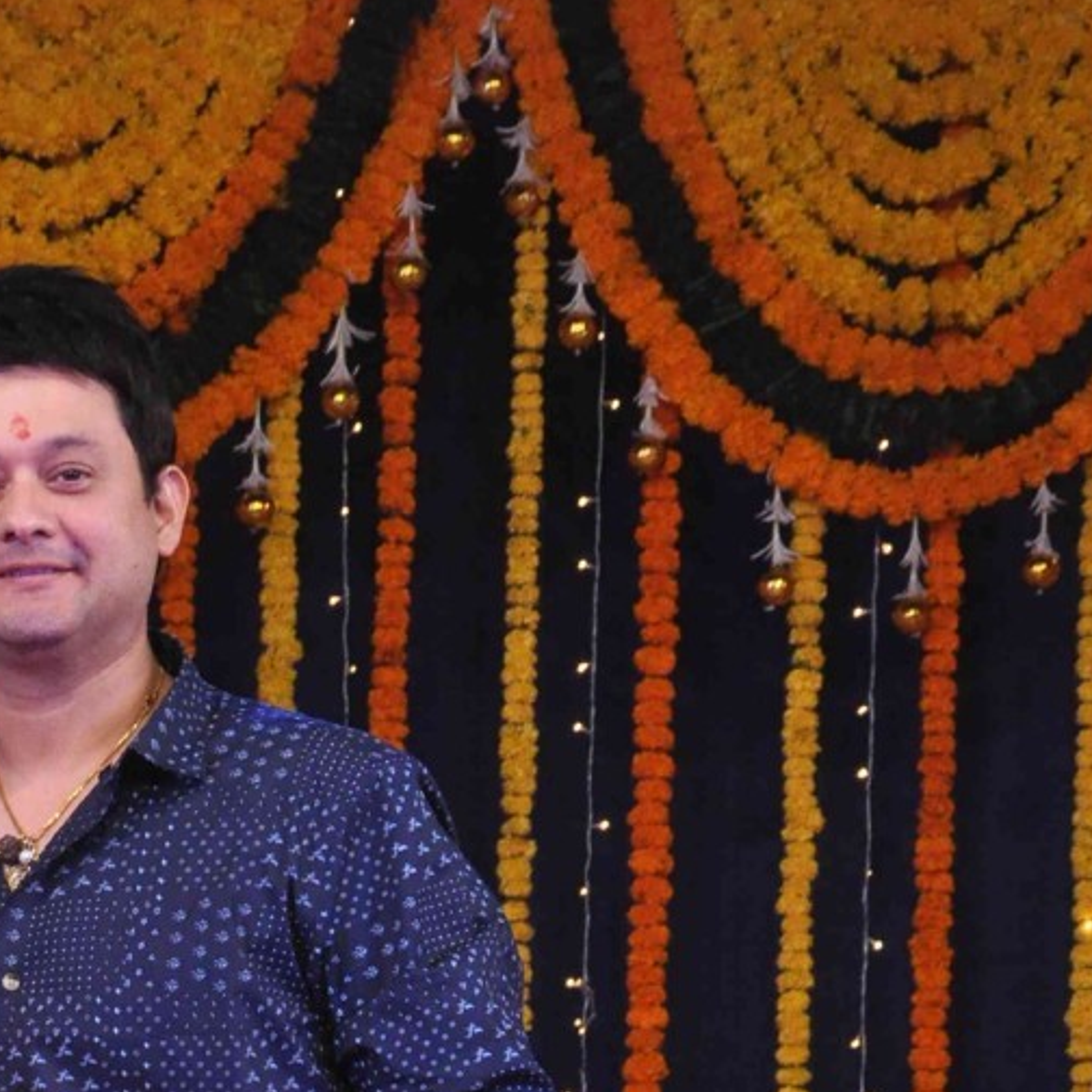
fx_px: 9529
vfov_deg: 6.5
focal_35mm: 267
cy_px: 1554
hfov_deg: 6.5
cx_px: -23
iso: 1000
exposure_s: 1/80
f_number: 11
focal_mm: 66
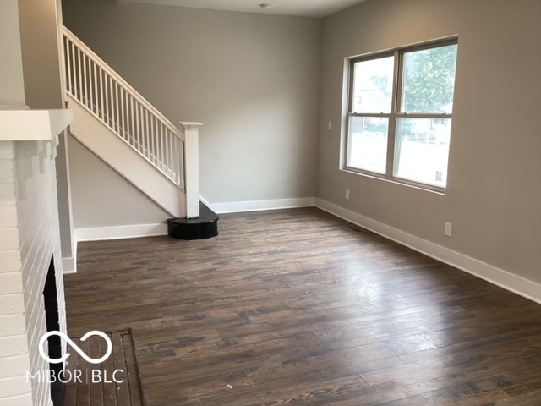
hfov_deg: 58.4
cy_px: 203
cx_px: 270
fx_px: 484
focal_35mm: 31
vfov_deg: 45.4
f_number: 2.4
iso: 64
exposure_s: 1/60
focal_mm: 3.3
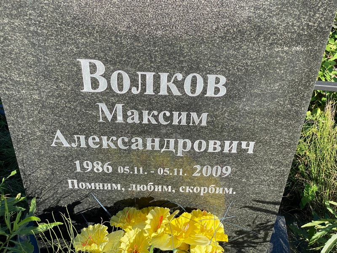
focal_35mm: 52
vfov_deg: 28.0
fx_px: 506
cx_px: 168
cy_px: 126
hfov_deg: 36.8
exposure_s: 1/615
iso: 20
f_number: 2
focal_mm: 6
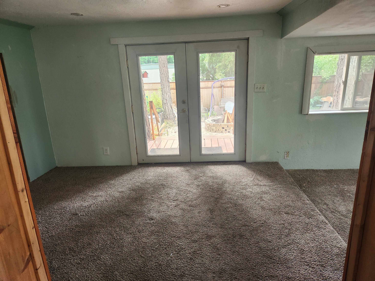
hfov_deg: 73.9
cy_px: 140
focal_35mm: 23
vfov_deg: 58.9
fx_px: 249
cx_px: 188
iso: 200
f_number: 1.8
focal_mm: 5.4
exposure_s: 1/180
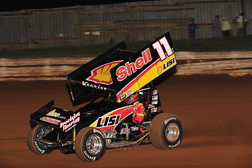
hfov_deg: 17.1
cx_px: 126
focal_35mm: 120
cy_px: 84
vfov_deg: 11.4
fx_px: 839
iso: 1000
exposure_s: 1/320
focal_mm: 120
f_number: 7.1
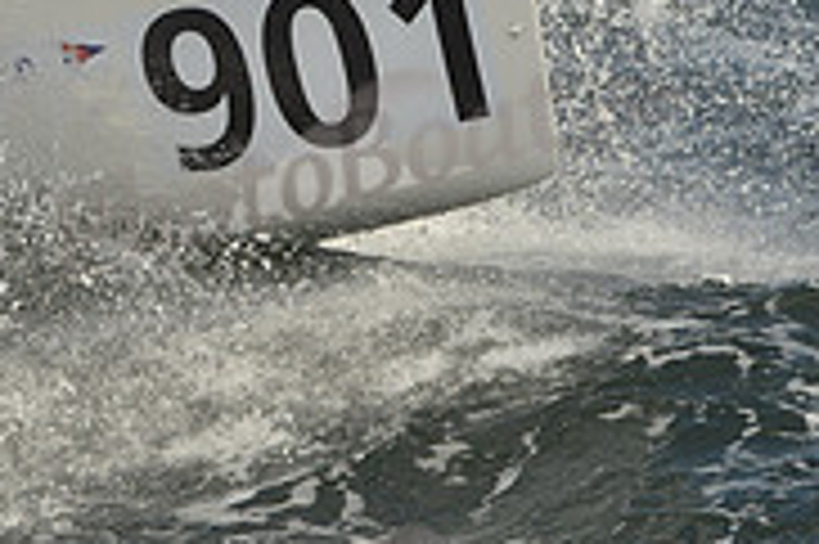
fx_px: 5796
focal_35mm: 255
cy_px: -7
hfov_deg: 8.0
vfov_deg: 5.4
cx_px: -180
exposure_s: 1/1600
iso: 400
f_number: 10
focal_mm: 80
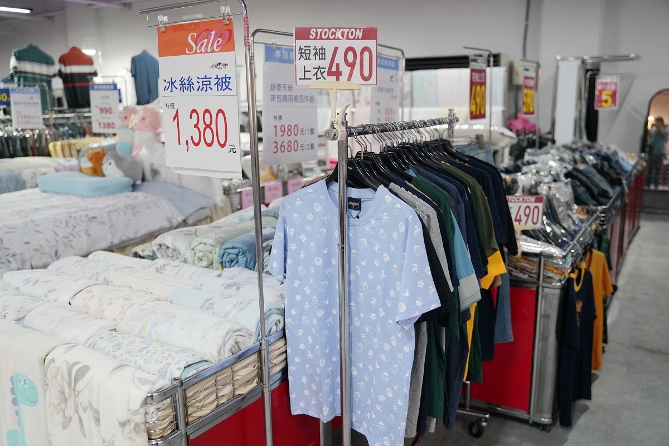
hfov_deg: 60.3
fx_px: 576
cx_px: 334
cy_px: 223
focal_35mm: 31
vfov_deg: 42.3
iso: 3200
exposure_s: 1/160
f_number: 2.8
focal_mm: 31
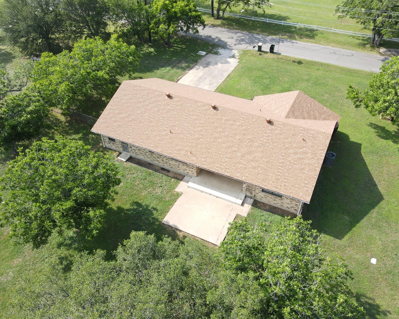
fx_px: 307
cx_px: 200
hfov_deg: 66.0
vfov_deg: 54.9
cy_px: 161
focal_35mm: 26
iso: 100
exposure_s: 1/240
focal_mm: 4.5
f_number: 2.8
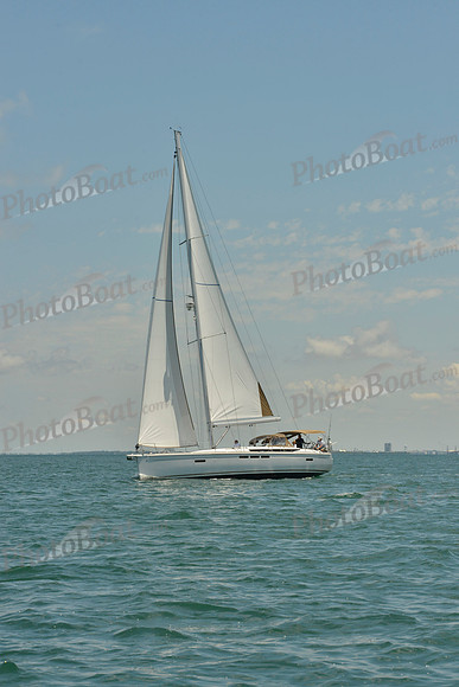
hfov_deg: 14.0
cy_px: 344
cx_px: 230
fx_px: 1873
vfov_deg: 20.8
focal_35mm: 98
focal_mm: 98
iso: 280
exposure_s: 1/800
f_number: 14
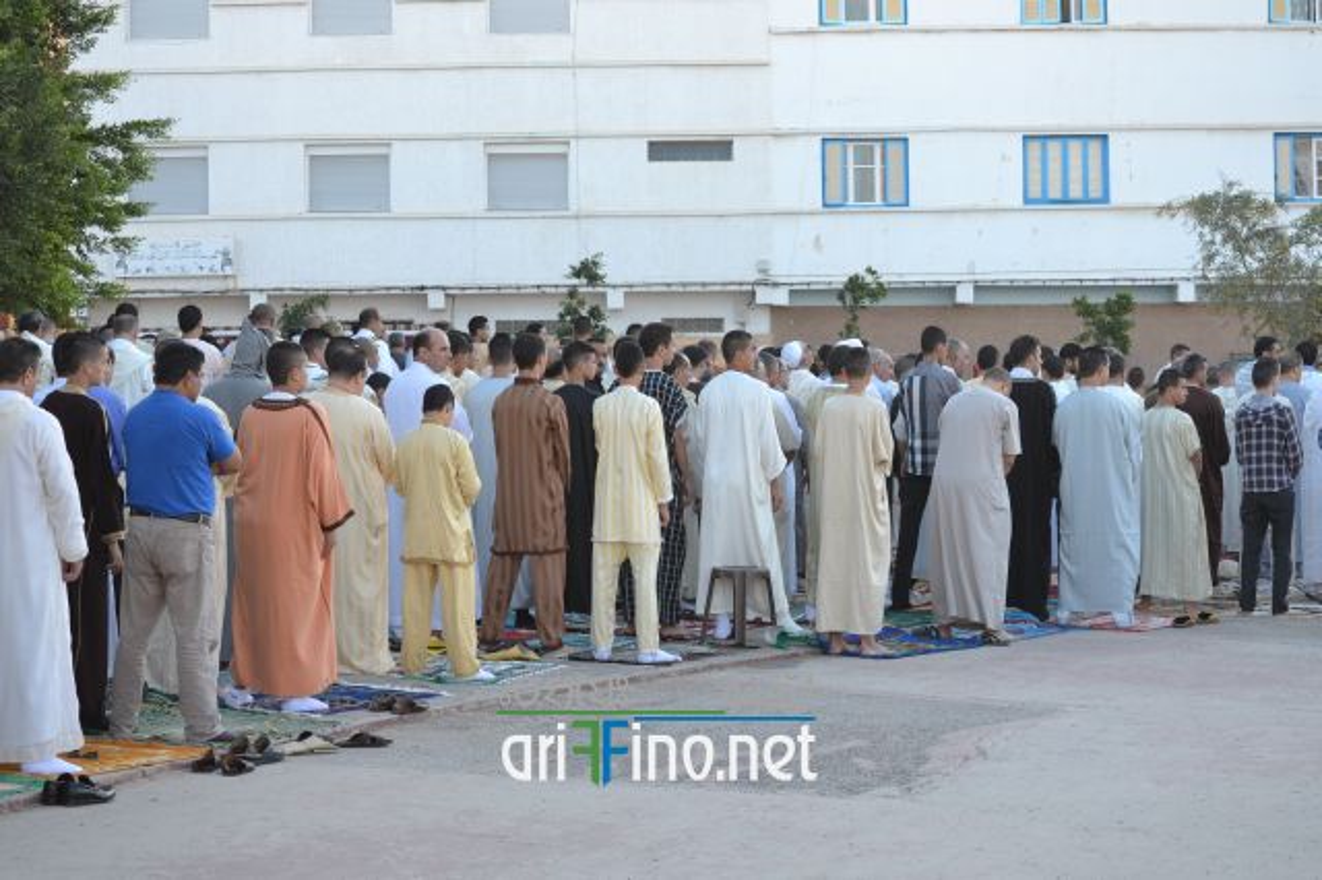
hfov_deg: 24.6
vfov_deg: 16.5
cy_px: 440
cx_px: 661
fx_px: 3028
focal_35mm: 82
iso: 160
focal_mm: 55
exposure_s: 1/125
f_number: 5.6
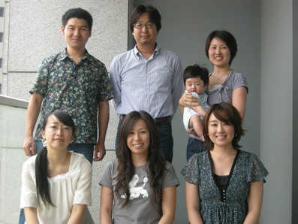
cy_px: 112
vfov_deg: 23.7
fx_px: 534
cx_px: 149
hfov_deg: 31.2
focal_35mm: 62
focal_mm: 12.9
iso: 64
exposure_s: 1/95.3
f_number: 3.9
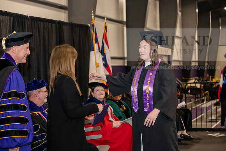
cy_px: 76
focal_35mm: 70
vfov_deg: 19.5
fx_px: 440
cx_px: 113
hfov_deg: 28.8
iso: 2500
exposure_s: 1/200
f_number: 5
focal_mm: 70
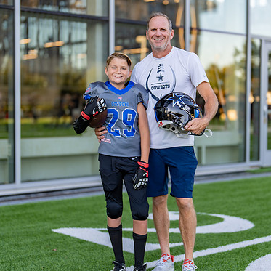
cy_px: 136
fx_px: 655
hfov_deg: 23.3
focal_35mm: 74
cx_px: 154
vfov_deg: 23.4
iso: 100
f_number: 1.2
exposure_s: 1/640
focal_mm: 50
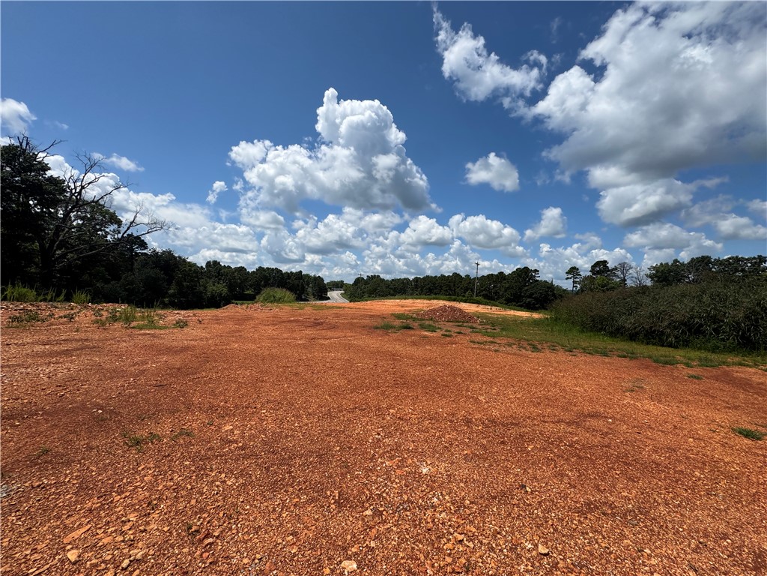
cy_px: 288
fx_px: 310
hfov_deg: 102.1
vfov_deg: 85.7
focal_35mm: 14
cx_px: 384
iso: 50
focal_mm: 2.22
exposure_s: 1/3390
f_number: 2.2
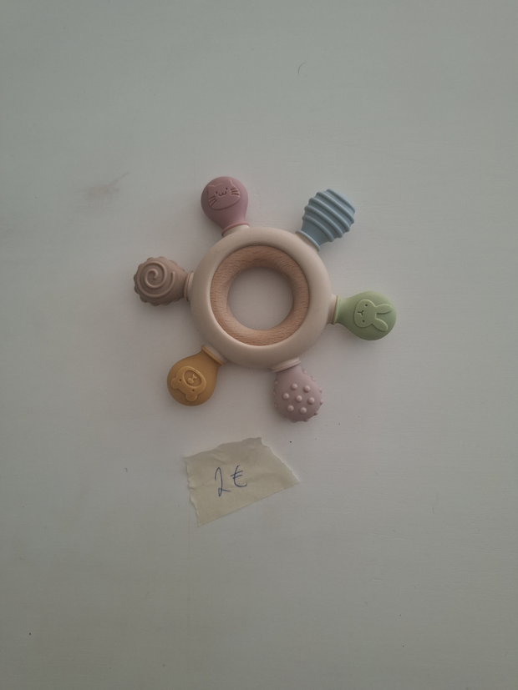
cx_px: 259
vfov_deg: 73.9
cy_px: 345
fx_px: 459
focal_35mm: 23
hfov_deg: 58.9
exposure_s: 1/100
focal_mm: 5.54
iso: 200
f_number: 1.8
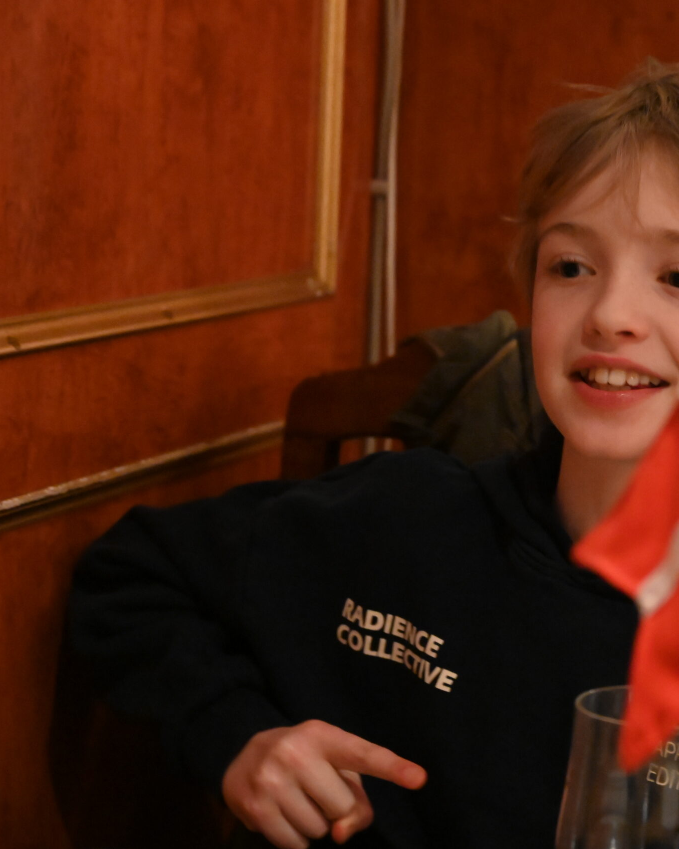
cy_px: 423
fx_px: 2386
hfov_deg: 16.0
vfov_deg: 20.2
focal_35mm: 95
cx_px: 623
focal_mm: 67
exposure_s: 1/80
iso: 14400
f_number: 6
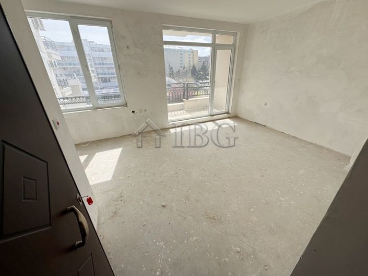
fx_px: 149
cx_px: 184
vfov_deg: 85.6
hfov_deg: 102.1
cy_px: 138
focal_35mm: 14
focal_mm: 2.22
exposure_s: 1/771
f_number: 2.2
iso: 50
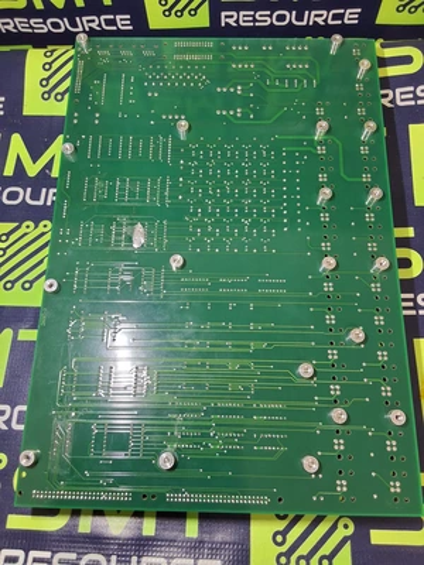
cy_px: 282
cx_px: 212
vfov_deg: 63.4
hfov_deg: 49.7
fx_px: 457
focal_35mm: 28
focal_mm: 2.91
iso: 100
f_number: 1.9
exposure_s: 1/40
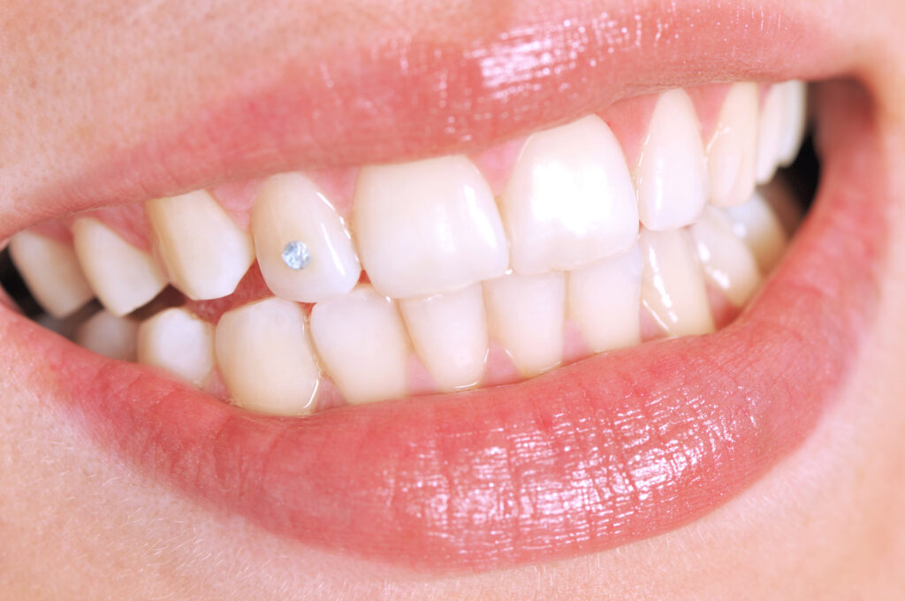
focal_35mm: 158
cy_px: 300
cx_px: 452
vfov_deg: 8.7
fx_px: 3954
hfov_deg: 13.1
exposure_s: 1/125
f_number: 10
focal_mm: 105
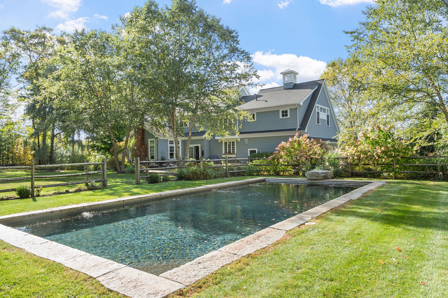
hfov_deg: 73.7
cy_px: 149
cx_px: 224
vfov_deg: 53.1
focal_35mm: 24
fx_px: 299
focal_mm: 16
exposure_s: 1/125
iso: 200
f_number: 8
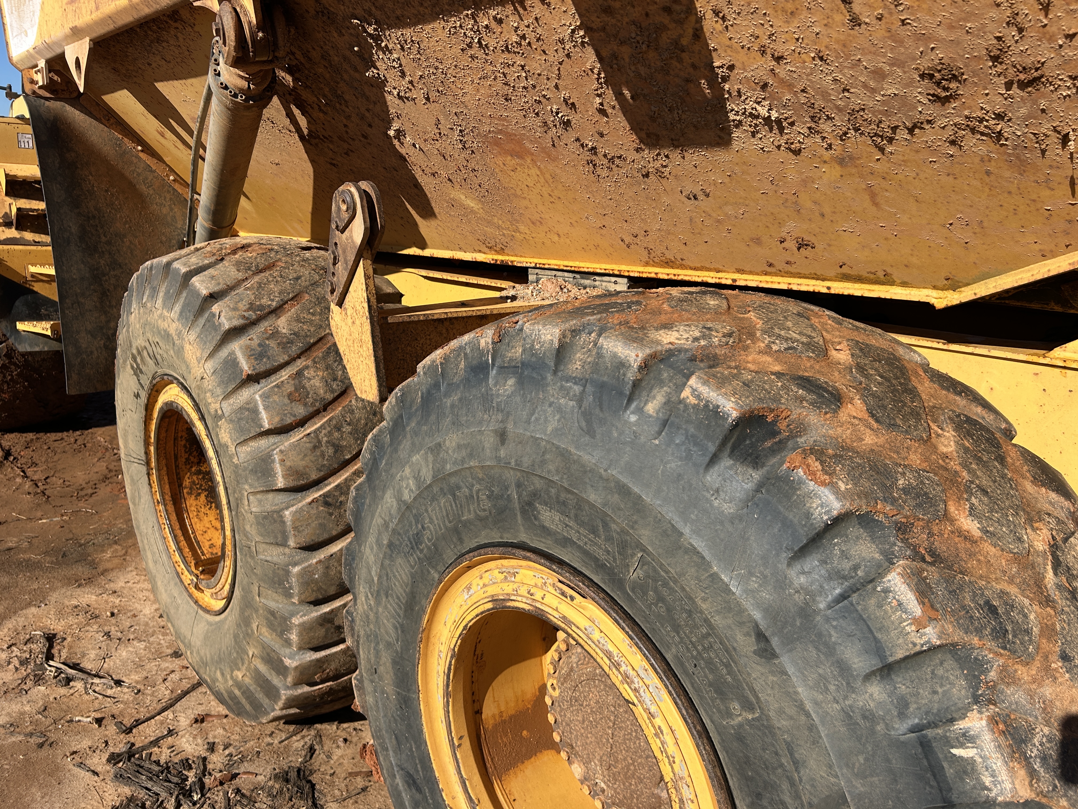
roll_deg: -1.5
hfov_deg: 67.3
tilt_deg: -15.5
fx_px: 810
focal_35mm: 26
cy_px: 404
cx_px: 539
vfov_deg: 53.1
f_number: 1.5
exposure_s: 1/3968
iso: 50
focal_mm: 5.7
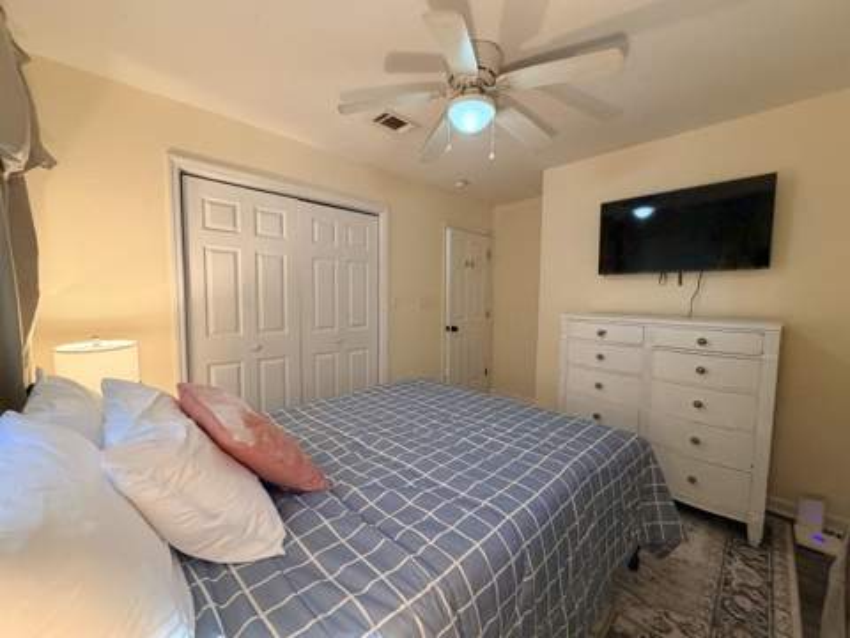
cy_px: 319
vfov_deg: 85.7
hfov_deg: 102.1
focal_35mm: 14
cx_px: 425
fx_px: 344
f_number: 2.2
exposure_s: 1/60
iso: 320
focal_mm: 2.22
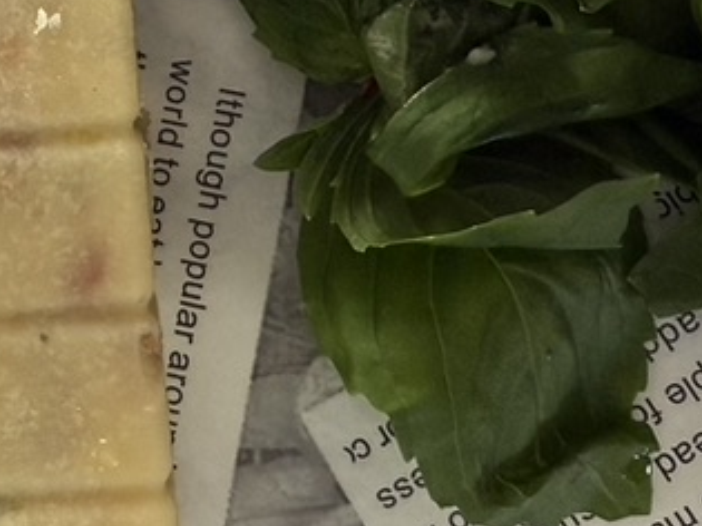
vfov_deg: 18.3
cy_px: -36
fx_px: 1581
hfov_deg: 24.2
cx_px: 38
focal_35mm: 78
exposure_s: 1/77
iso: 320
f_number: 2.2
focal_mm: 2.22
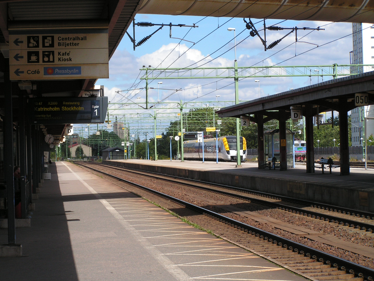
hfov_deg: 17.7
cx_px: 187
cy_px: 140
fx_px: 1199
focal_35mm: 111
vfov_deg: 13.3
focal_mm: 18.5
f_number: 3.5
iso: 50
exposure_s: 1/1000
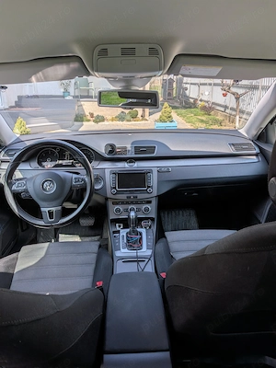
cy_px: 184
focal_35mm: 24
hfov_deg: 56.8
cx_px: 138
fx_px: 255
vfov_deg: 71.6
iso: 25
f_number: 1.7
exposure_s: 1/3509
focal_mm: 4.53
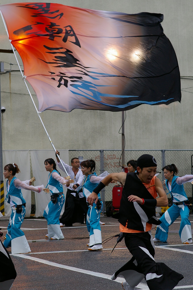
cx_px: 96
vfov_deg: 17.7
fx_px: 930
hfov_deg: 11.8
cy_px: 145
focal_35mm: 116
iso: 400
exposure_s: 1/400
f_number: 5
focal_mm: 77
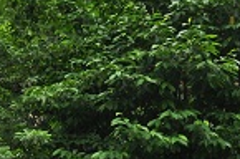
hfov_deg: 15.1
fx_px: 825
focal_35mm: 124
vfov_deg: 10.5
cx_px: -142
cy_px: 257
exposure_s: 1/125
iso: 400
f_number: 5.6
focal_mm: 24
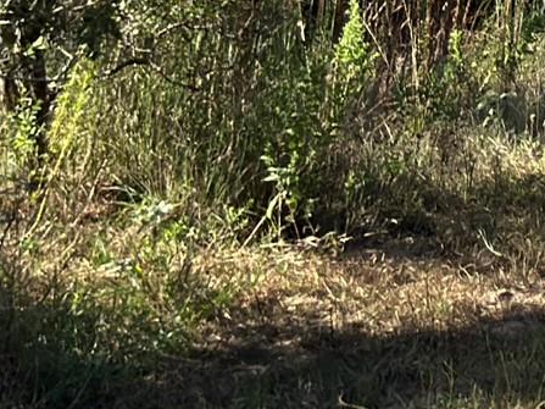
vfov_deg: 6.6
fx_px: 3463
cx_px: 1236
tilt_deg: +4.2
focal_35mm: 220
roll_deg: -3.3
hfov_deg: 8.4
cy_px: -392
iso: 80
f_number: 1.78
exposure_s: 1/2532
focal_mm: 6.86
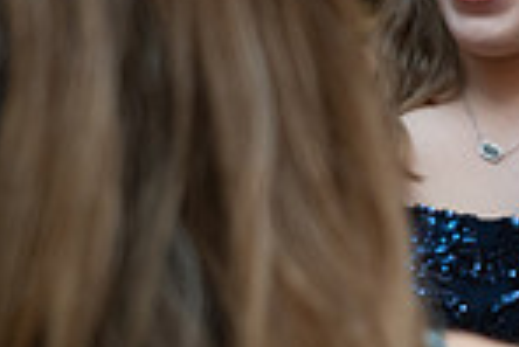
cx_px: 887
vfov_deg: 7.8
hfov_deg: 11.0
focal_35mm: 176
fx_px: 2540
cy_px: 177
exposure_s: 1/50
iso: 1600
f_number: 4
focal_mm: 45
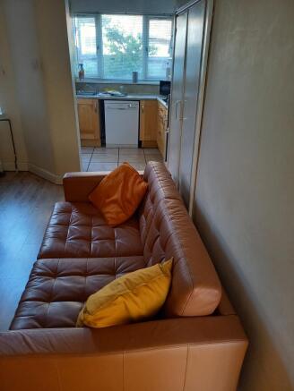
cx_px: 147
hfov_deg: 54.9
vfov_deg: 69.4
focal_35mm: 25
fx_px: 283
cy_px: 196
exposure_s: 1/49
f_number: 1.8
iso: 400
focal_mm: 4.65
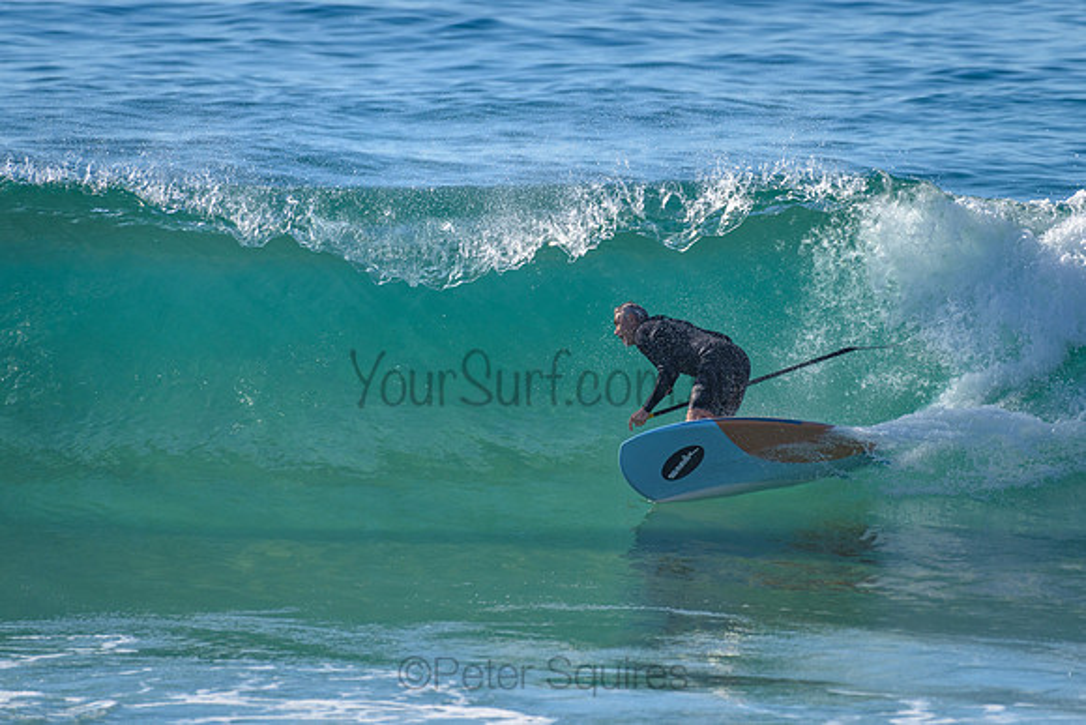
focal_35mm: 613
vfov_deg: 2.2
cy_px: 281
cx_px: 610
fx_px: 18490
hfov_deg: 3.4
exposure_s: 1/2000
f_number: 5.6
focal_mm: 500
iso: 200
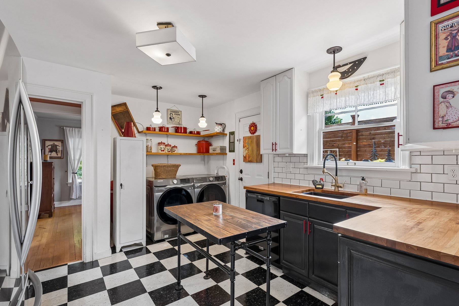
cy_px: 159
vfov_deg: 70.4
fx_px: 217
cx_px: 244
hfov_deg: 93.2
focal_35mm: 17
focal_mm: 10
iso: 100
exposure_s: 1/8
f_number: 6.3
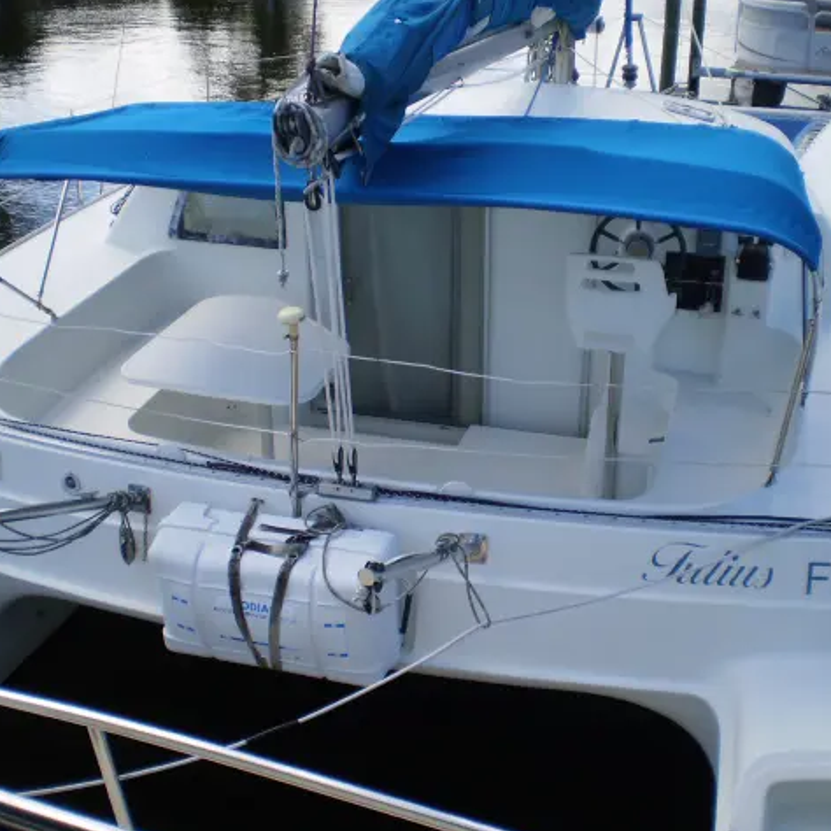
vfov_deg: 39.2
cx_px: 423
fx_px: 1168
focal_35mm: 43
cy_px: 417
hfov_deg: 39.2
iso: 64
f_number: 3.1
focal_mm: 6.3
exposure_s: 1/640
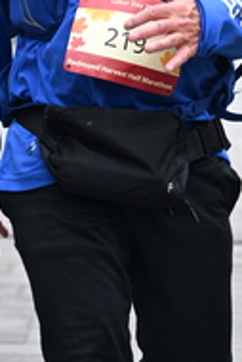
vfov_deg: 9.9
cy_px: -160
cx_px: 186
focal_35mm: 203
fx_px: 2043
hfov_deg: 6.8
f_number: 2.8
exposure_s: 1/2000
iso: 640
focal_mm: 70
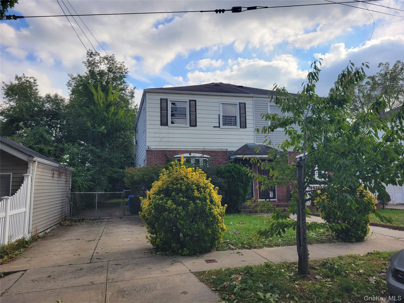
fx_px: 303
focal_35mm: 26
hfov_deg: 67.3
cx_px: 202
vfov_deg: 53.1
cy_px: 152
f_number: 1.8
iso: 40
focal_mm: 5.4
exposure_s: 1/1525
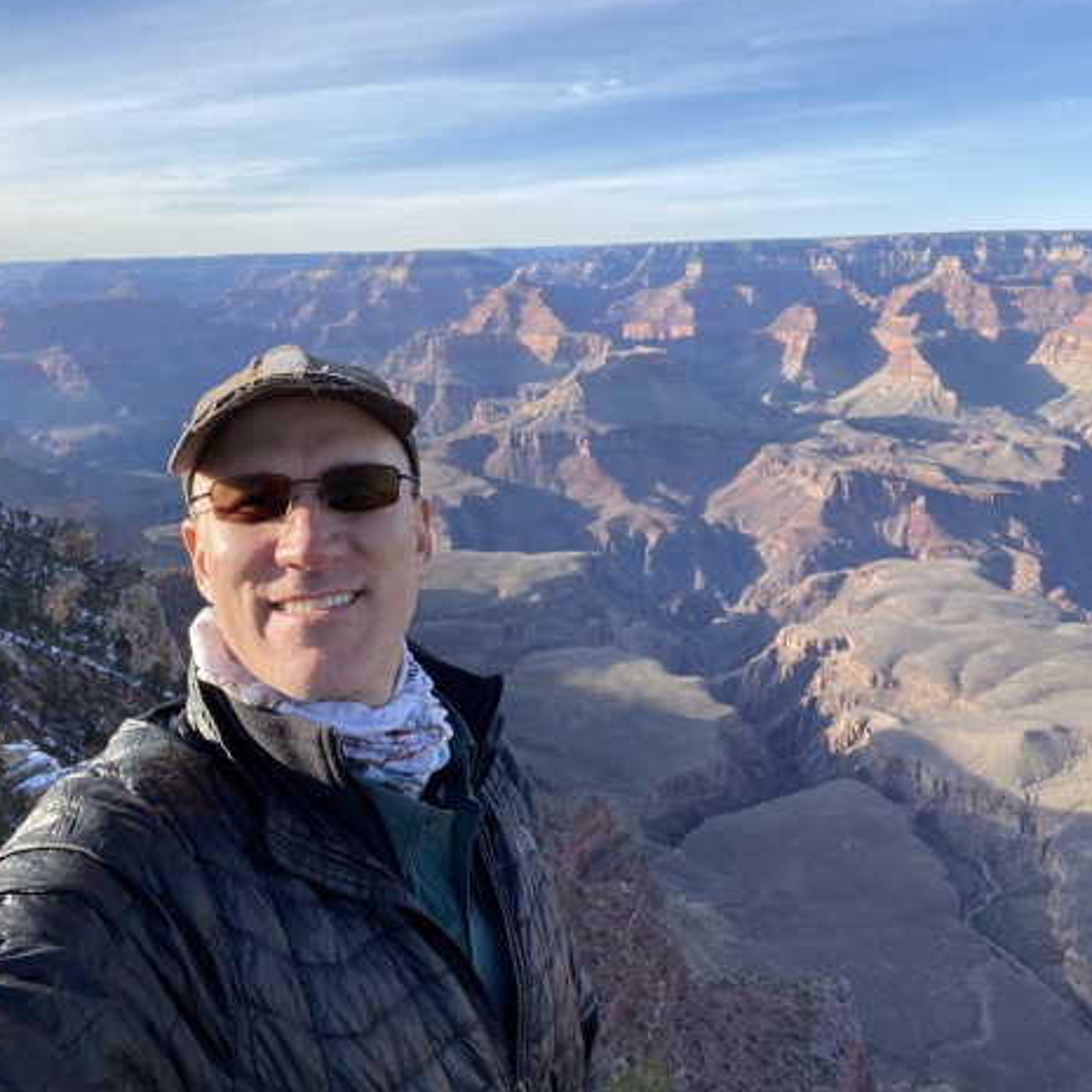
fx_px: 999
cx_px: 460
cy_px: 533
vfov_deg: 57.3
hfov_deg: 57.0
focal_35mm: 28
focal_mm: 2.71
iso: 25
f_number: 2.2
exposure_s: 1/201
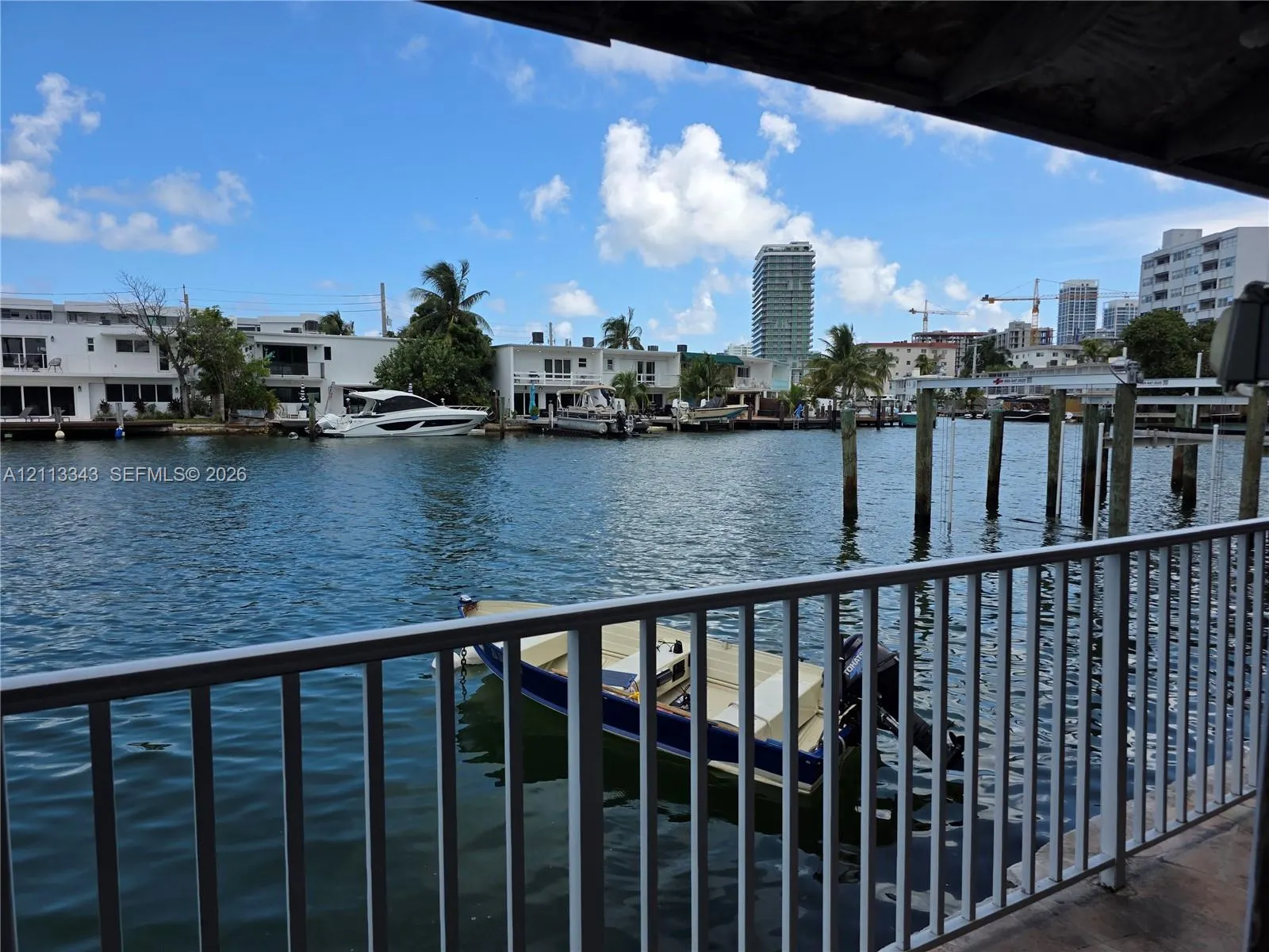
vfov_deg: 58.9
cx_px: 634
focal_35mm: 23
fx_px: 843
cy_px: 476
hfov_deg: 73.9
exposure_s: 1/4539
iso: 80
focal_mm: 6.3
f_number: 1.7
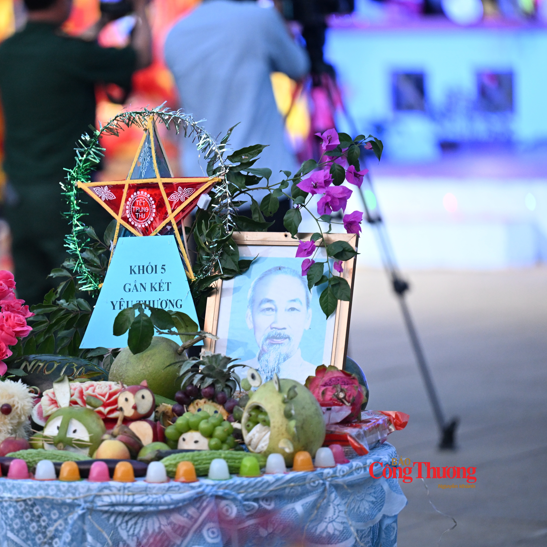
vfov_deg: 8.3
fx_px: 3772
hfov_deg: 8.3
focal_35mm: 211
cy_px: 273
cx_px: 158
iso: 3200
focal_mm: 165
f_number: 2.8
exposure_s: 1/200
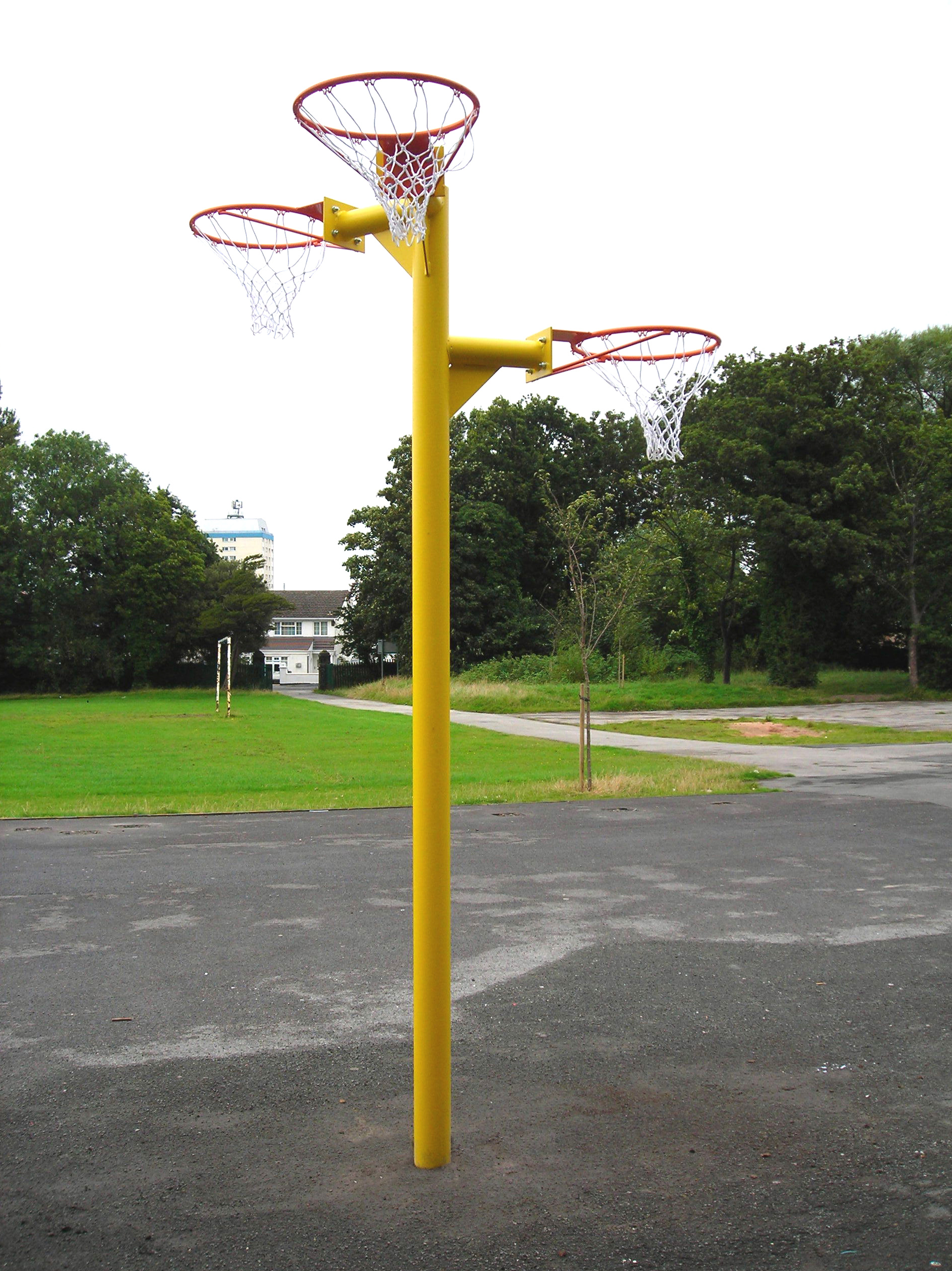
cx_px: 485
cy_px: 638
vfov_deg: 47.9
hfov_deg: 36.8
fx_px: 1430
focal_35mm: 39
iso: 50
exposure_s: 1/197
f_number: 3.2
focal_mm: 6.3
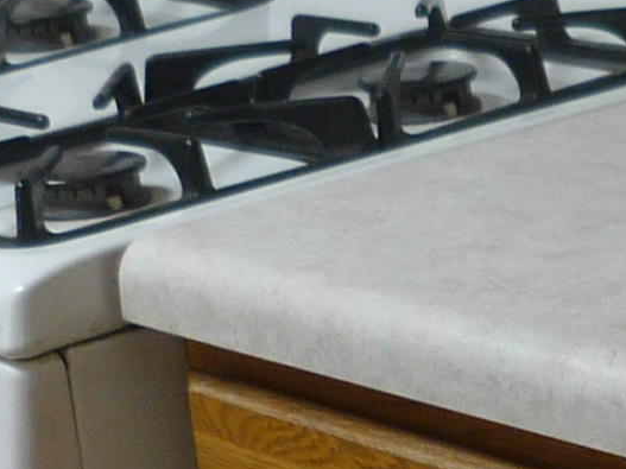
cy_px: 625
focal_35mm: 188
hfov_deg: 10.3
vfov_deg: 7.8
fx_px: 3399
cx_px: 766
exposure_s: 1/60
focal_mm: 5.5
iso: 100
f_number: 2.8
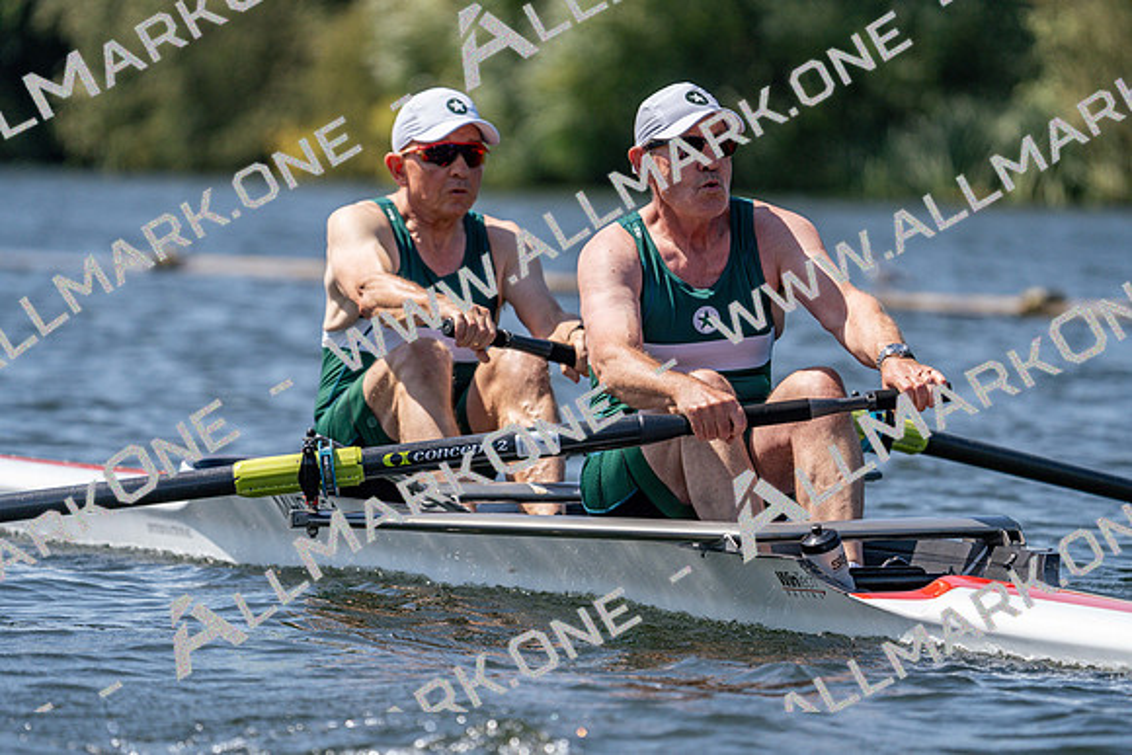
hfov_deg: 5.7
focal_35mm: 362
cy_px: 378
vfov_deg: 3.8
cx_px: 566
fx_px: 11385
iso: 250
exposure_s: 1/2000
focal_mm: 362
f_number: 6.3
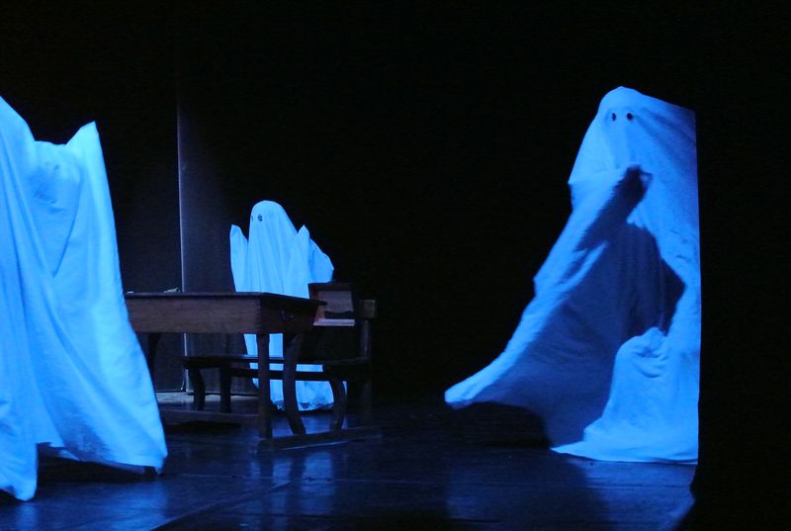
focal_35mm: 81
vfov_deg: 16.9
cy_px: 266
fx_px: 1783
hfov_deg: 25.0
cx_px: 396
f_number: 3.8
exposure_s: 1/60
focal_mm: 30
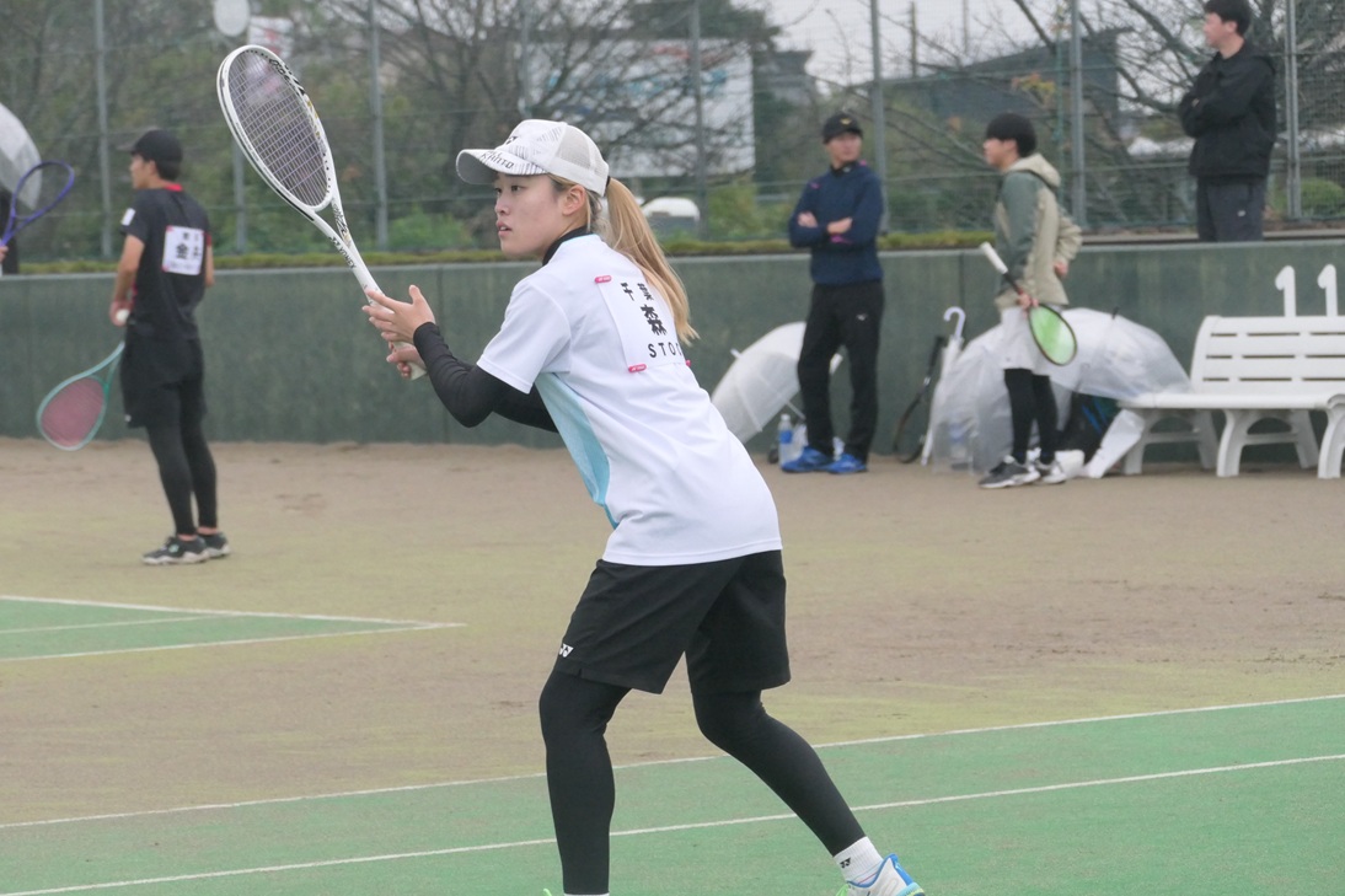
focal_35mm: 175
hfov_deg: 11.7
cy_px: 448
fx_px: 6537
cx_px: 672
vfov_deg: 7.8
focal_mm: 63.88
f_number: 4
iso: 1600
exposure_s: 1/3200
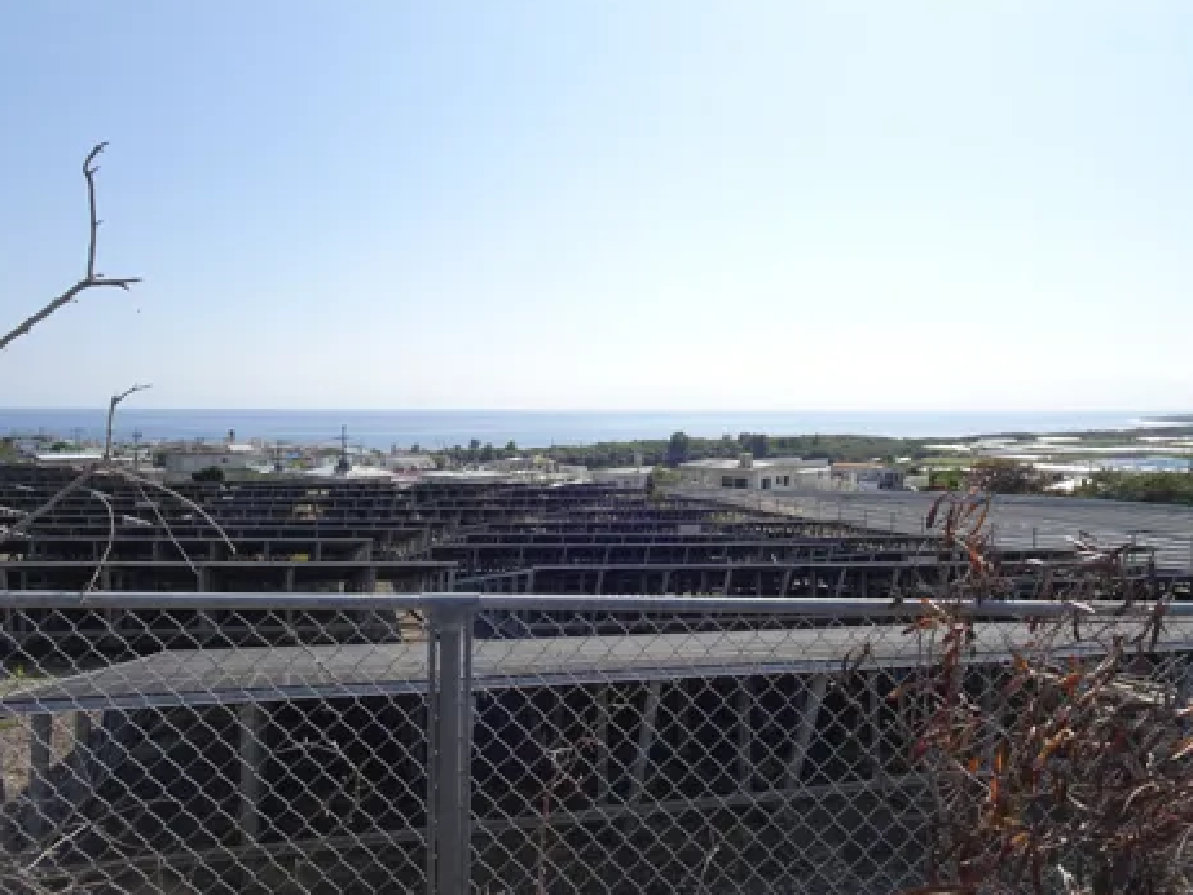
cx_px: 618
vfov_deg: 54.9
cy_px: 437
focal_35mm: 25
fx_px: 862
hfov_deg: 69.4
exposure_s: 1/400
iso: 80
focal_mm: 4.1
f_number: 5.6
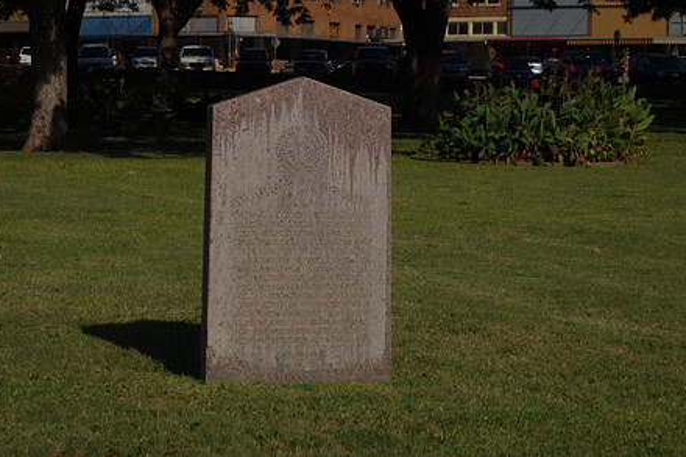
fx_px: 1810
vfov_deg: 14.4
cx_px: 293
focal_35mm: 95
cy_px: 223
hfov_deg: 21.5
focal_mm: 48
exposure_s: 1/400
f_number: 29
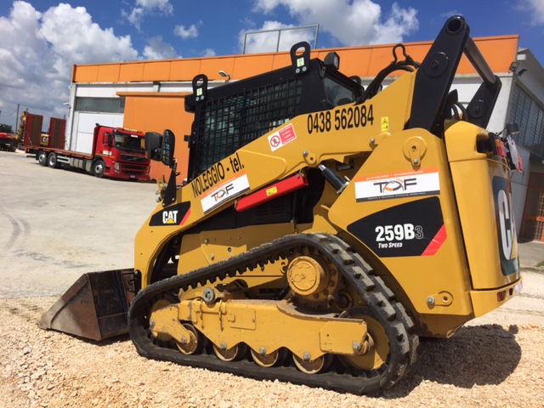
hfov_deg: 61.7
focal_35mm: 29
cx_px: 272
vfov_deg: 48.2
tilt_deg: -3.7
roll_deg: -7.5
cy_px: 204
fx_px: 456
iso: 32
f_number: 2.2
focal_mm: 4.15
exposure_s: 1/2825
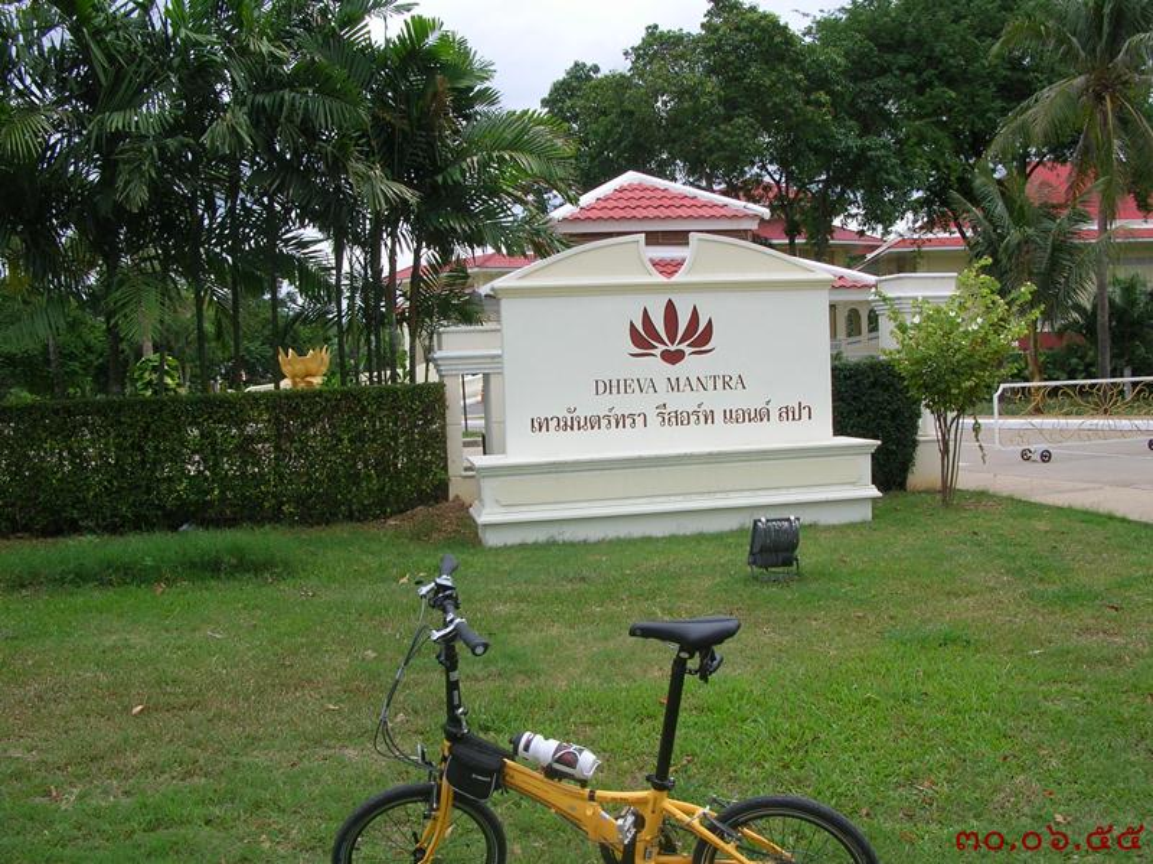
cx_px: 576
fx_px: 1165
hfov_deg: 52.7
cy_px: 432
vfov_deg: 40.7
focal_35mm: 35
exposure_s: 1/179
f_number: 5.6
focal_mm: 5.8
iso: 50
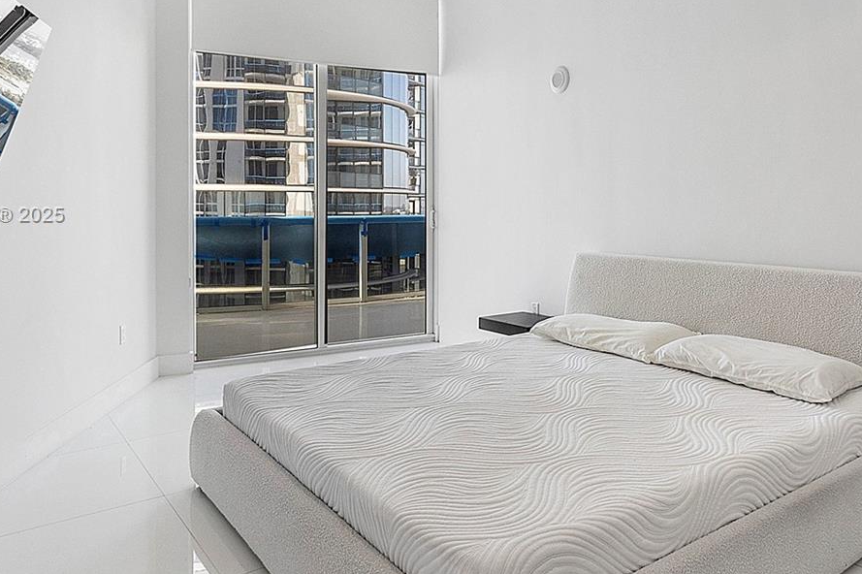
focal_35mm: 27
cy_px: 216
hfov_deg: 66.6
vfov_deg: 47.5
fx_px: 646
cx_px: 529
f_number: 10
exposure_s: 1/25
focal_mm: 10
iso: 250
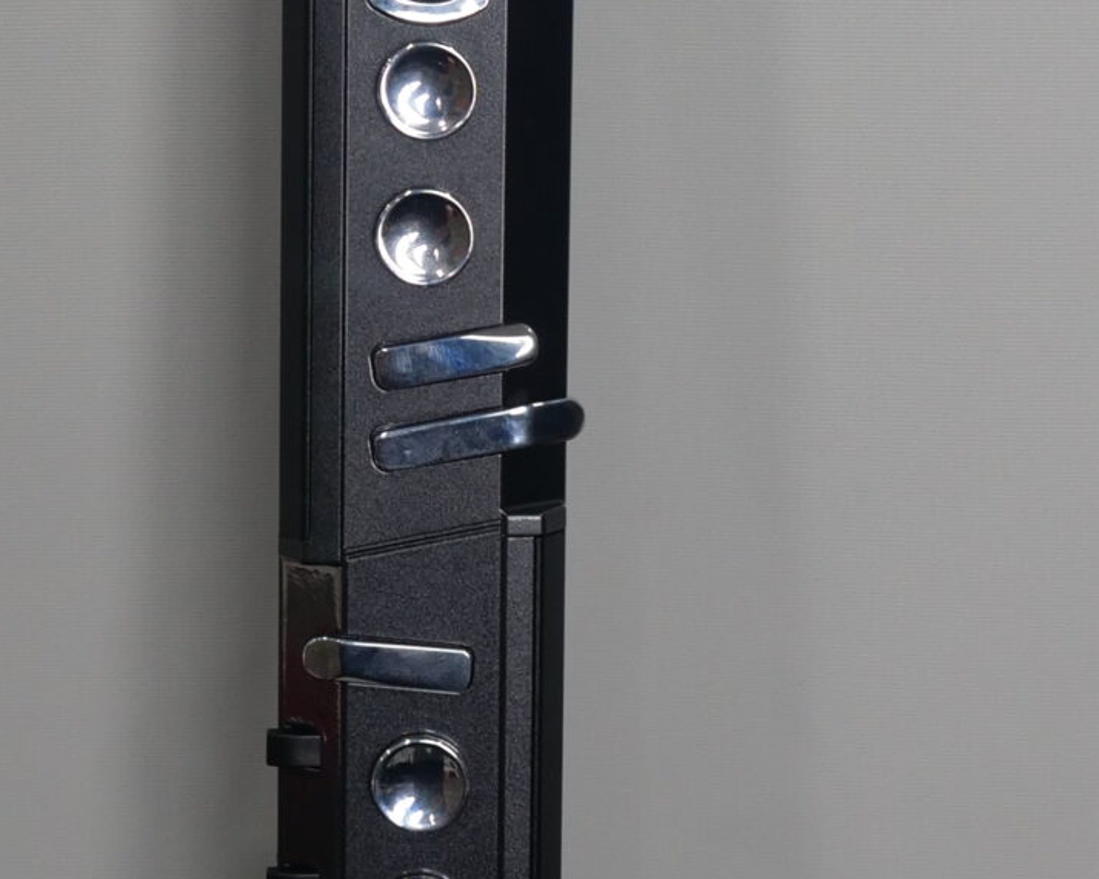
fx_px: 4325
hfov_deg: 14.5
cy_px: 274
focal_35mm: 133
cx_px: 400
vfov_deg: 11.6
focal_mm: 19
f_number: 2.8
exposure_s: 1/60
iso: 250
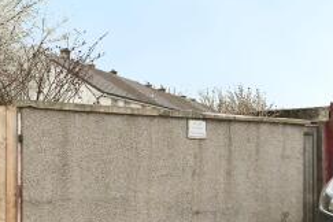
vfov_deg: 22.9
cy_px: 145
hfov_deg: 28.3
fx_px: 546
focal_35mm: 59
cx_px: -93
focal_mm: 14
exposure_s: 1/60
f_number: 7.1
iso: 400
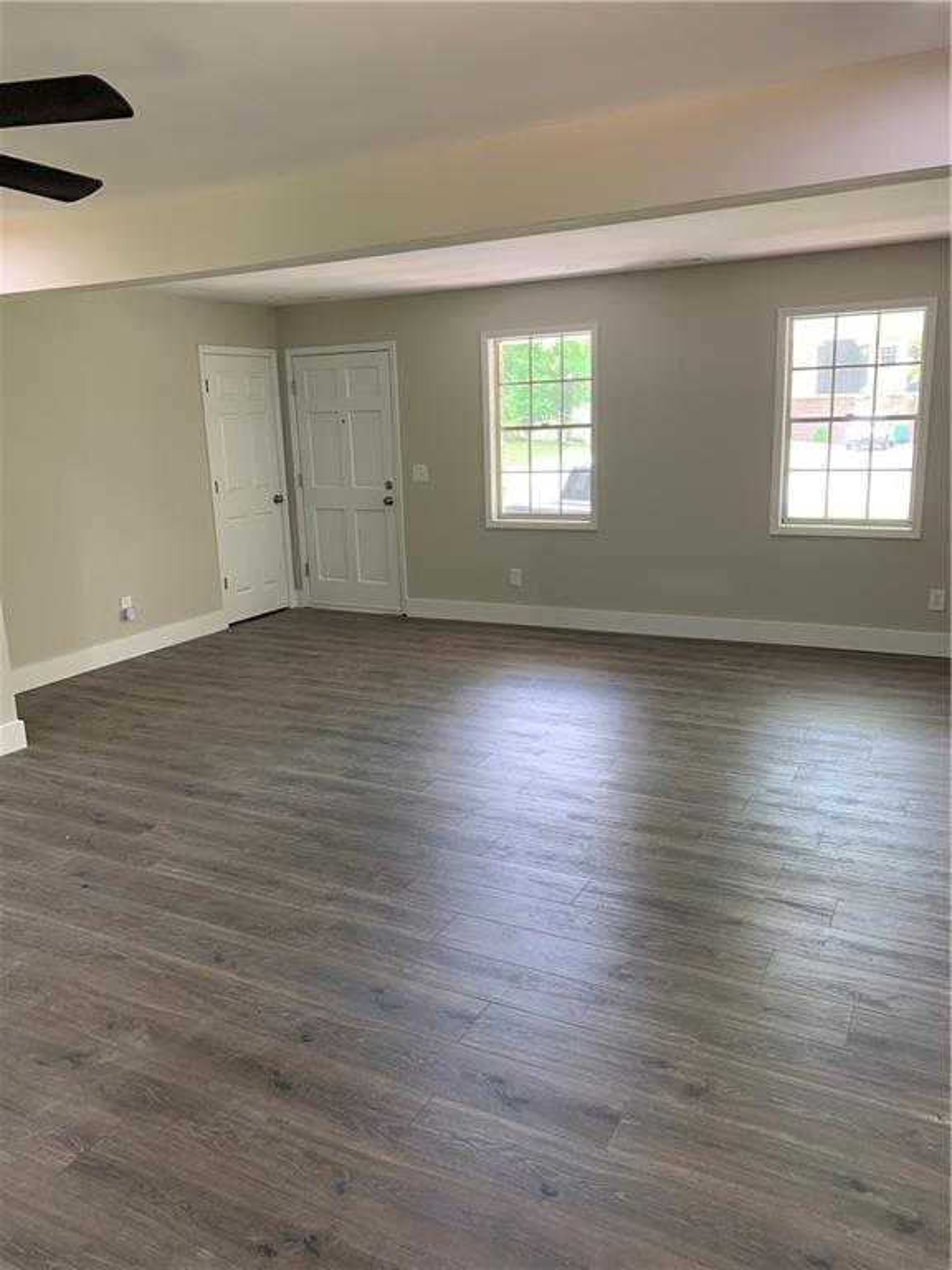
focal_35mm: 26
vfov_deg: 67.3
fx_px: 953
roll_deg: +2.0
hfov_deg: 53.1
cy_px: 635
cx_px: 476
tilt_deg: -9.9
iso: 80
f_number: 1.8
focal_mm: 4.25
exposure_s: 1/60
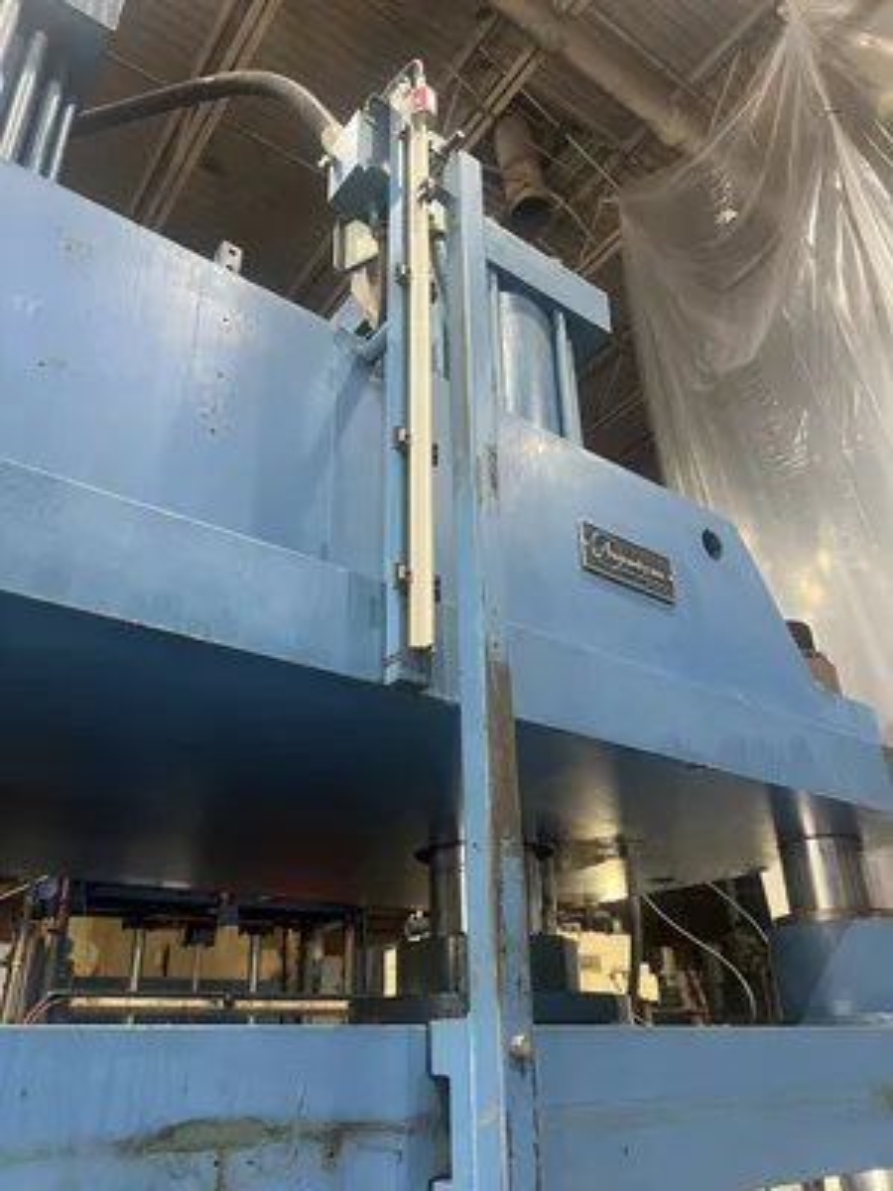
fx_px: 894
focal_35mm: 26
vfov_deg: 67.3
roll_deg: +4.0
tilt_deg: +28.1
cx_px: 446
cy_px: 596
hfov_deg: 53.1
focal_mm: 5.7
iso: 100
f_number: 1.5
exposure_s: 1/60
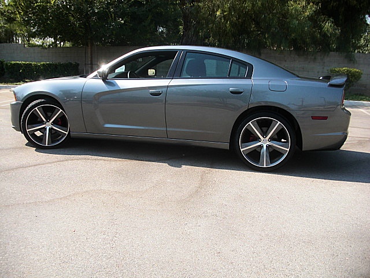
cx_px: 185
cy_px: 139
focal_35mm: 36
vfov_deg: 39.7
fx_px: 385
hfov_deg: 51.4
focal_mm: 6.3
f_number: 2.8
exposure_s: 1/400
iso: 50
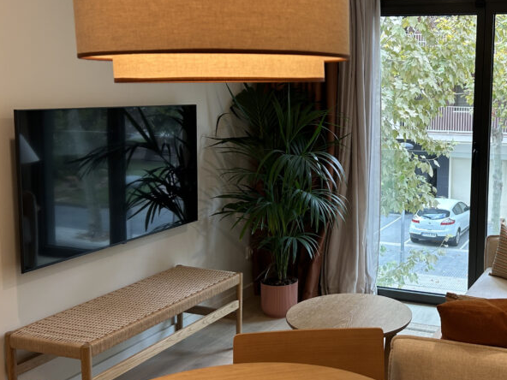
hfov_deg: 40.5
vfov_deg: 32.1
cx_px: 401
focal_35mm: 45
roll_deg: -0.7
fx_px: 659
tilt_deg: -7.8
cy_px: 160
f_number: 1.5
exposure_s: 1/100
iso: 50
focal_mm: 5.7
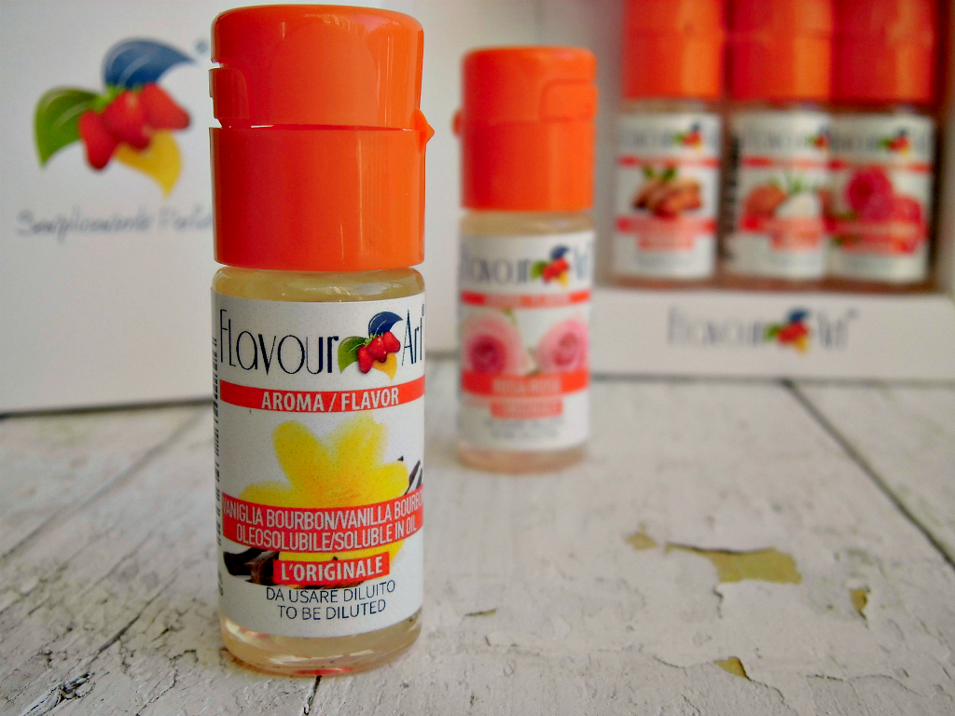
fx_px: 1297
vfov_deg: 30.9
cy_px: 358
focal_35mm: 47
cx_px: 478
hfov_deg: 40.4
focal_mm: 8.3
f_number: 3.4
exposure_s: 1/250
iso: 100
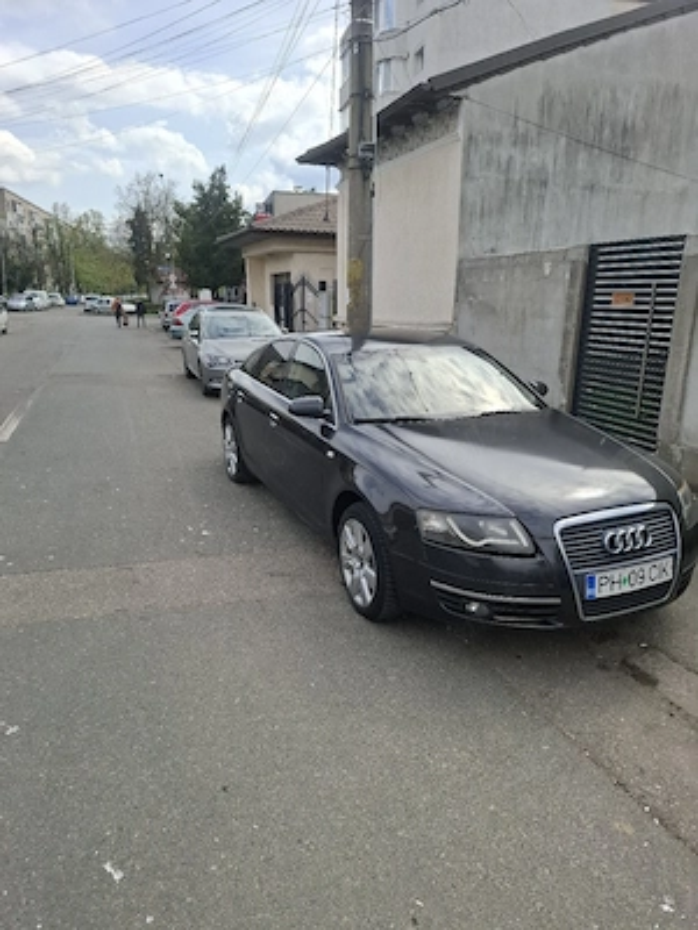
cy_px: 465
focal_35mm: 23
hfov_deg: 58.9
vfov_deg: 73.9
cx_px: 349
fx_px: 618
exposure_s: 1/2000
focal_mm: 5.54
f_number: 1.8
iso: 50
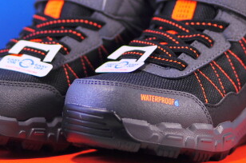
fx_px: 1330
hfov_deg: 10.6
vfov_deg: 7.0
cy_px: -10
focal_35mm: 195
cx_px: 115
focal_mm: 50
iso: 250
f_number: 2
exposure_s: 1/320
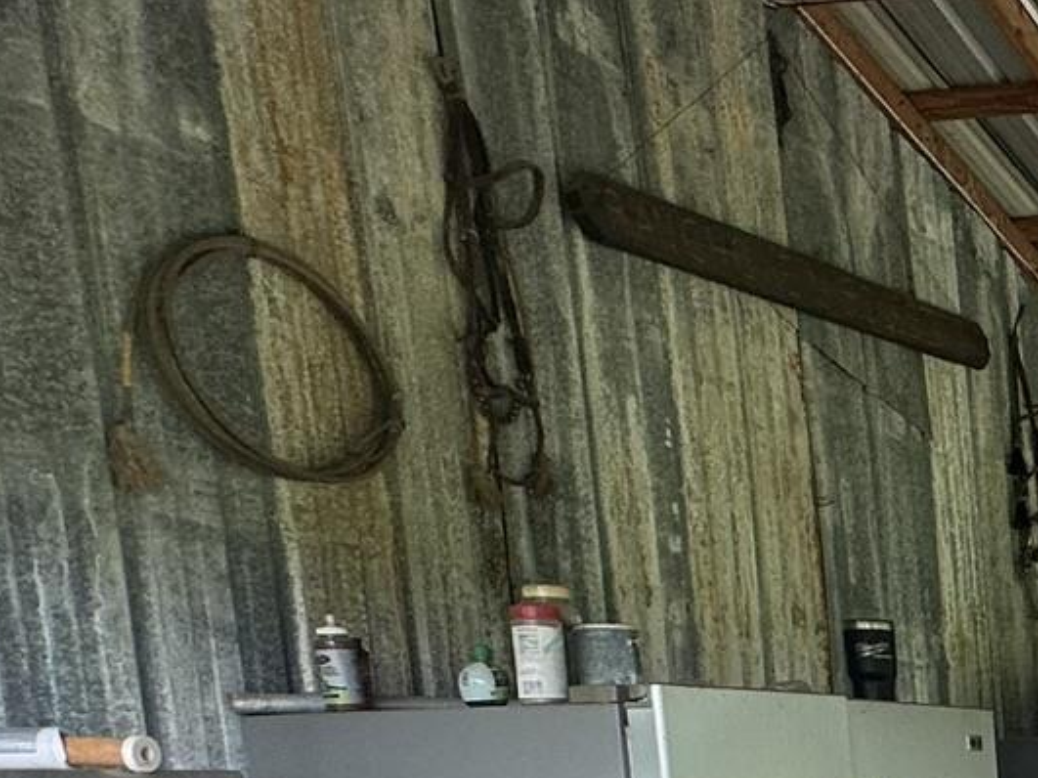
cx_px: 1757
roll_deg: +0.9
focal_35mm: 54
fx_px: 1619
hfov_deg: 23.4
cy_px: 964
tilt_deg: -5.7
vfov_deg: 24.2
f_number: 2.2
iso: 50
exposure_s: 1/99
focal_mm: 2.22
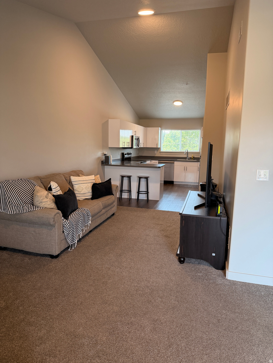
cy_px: 182
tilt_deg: -7.8
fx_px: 252
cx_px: 136
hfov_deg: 56.8
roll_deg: -1.6
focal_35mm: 24
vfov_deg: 71.6
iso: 200
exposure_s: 1/152
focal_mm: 6.76
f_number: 1.78
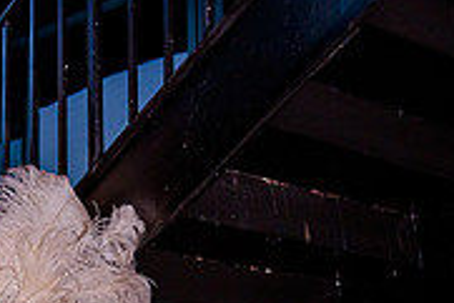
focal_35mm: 103
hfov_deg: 19.6
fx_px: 1300
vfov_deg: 13.1
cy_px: 324
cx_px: 100
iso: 640
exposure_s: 1/500
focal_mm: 28
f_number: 4
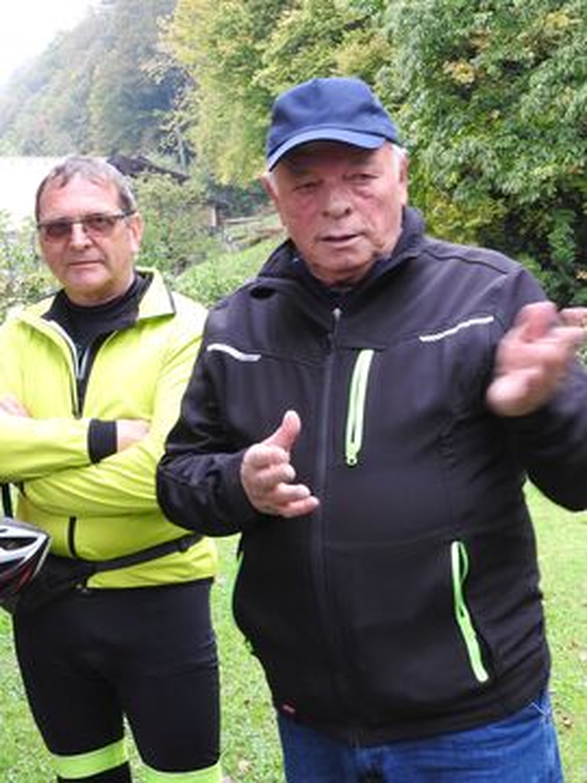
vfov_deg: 32.2
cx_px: 294
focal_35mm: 60
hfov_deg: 24.4
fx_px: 1357
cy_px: 392
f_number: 4.2
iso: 180
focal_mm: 10.7
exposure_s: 1/30
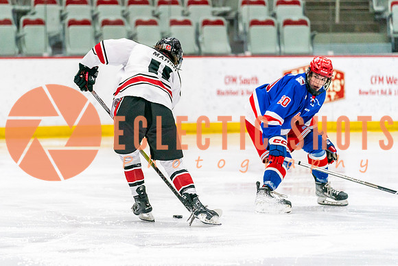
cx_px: 139
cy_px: 133
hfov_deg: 8.5
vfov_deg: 5.6
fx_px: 2691
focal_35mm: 243
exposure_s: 1/1250
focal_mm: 187
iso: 3200
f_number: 2.8
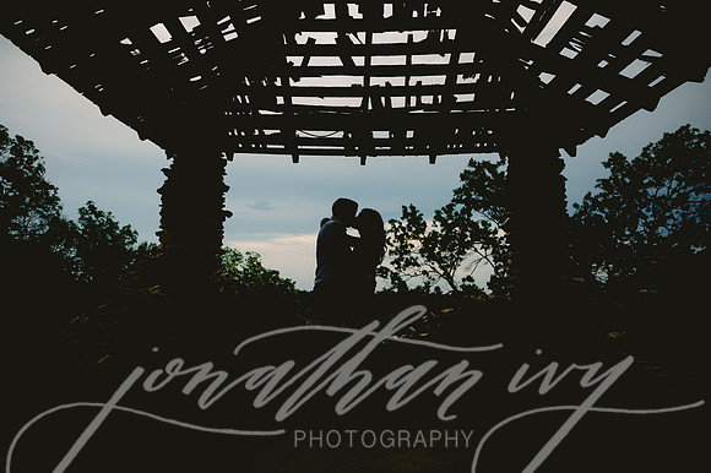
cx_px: 356
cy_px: 236
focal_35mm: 24
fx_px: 474
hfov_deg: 73.8
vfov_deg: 53.1
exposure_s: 1/3200
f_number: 2.8
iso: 400
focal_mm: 24
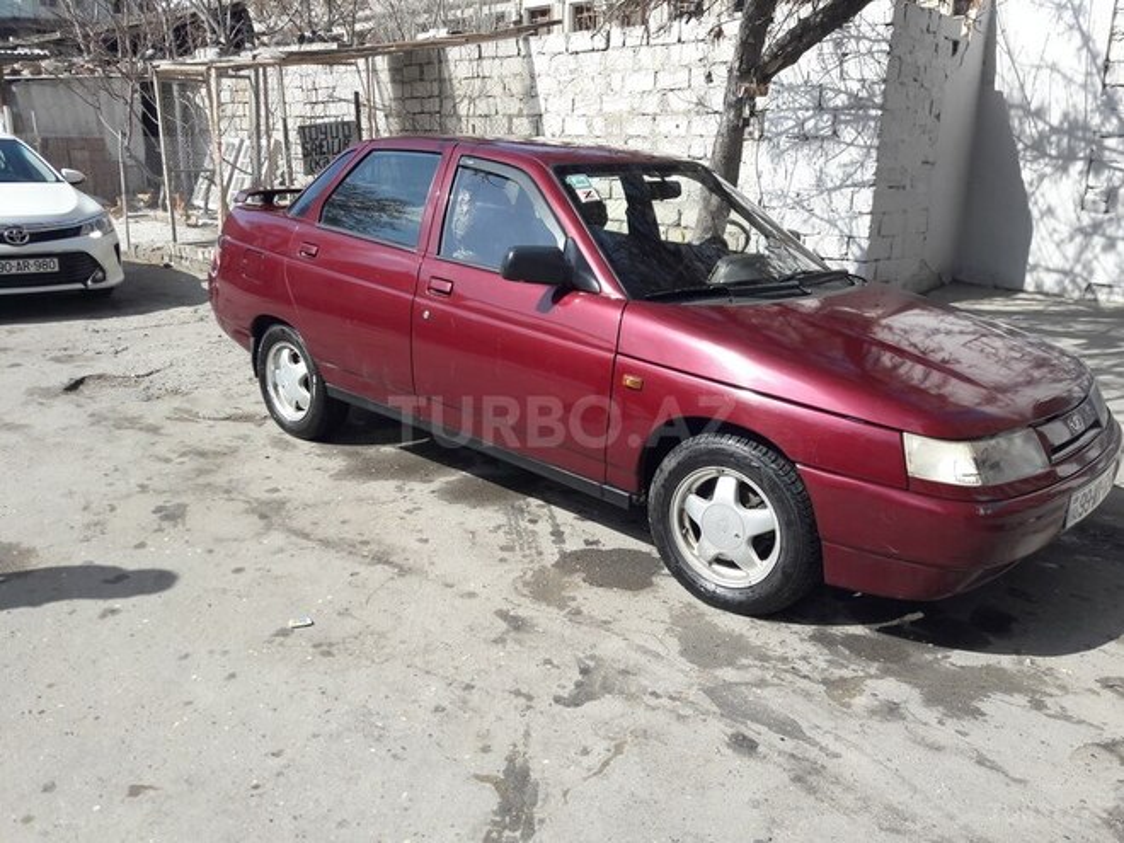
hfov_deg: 63.4
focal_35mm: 28
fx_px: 909
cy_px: 422
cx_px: 562
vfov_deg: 49.7
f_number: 1.9
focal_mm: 3.7
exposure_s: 1/1067
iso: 40
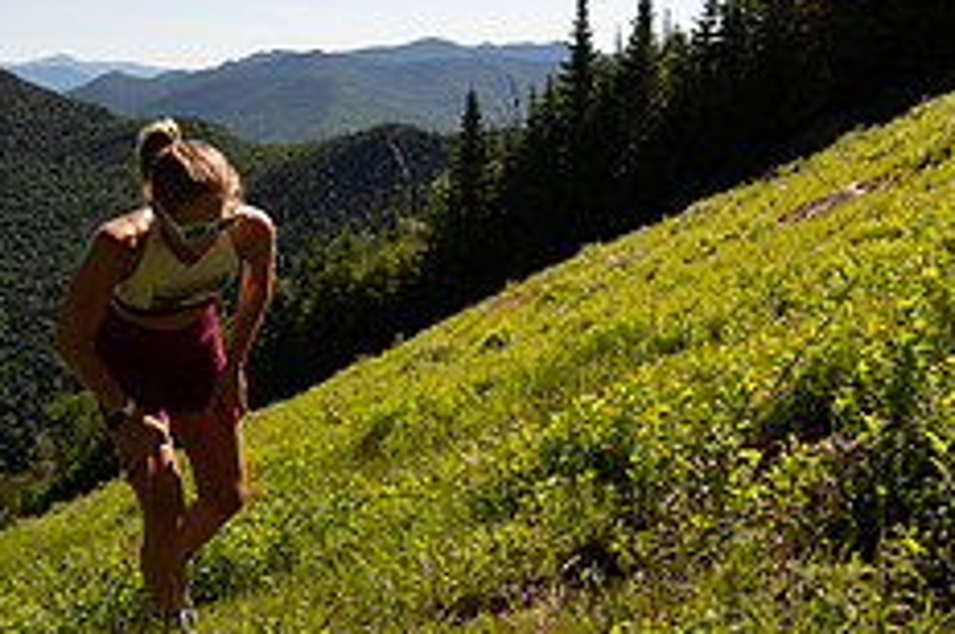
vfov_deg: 33.3
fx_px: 1060
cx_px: 482
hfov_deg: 48.5
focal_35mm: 40
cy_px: 280
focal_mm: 16
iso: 100
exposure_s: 1/500
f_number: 5
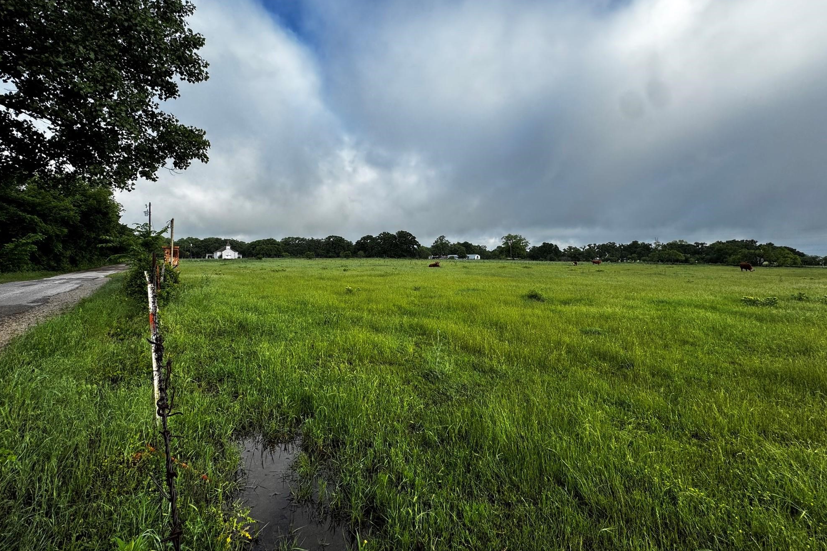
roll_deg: -0.4
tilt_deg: +2.1
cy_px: 247
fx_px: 345
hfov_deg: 100.4
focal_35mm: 15
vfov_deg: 77.1
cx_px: 408
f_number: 2.2
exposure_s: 1/498
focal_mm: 2.22
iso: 40
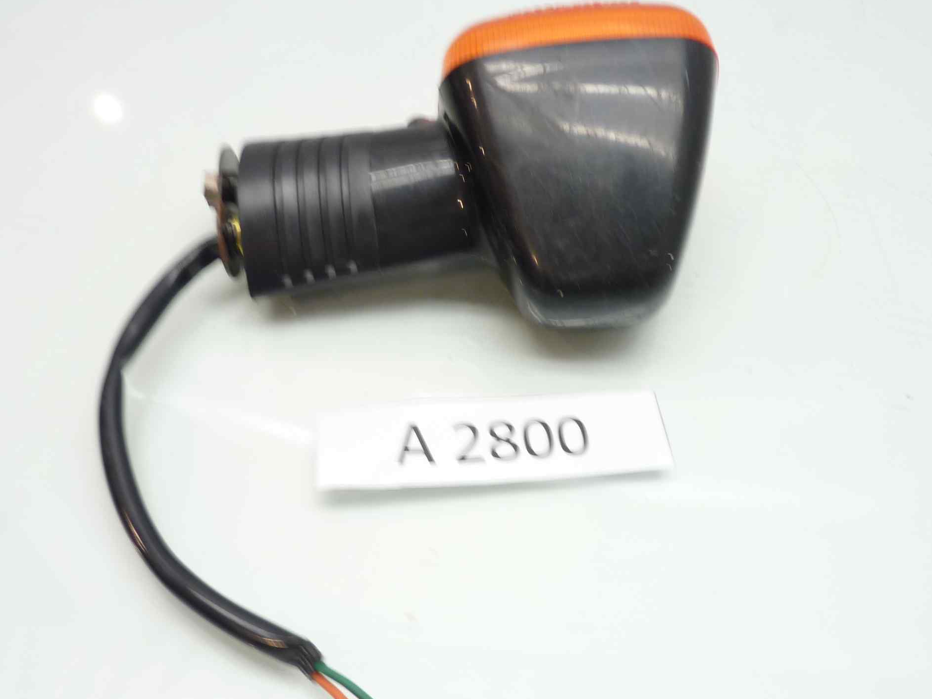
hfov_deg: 53.9
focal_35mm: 34
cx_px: 475
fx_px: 916
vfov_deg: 41.6
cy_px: 424
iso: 80
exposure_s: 1/13
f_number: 3.3
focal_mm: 4.1
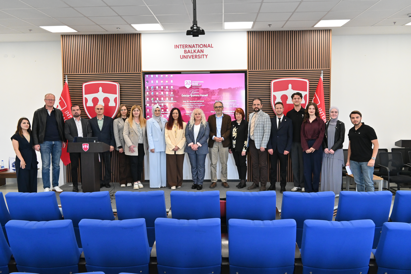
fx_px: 351
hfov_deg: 60.7
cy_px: 137
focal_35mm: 31
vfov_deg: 42.6
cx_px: 206
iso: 1600
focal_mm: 20.5
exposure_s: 1/125
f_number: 5.6
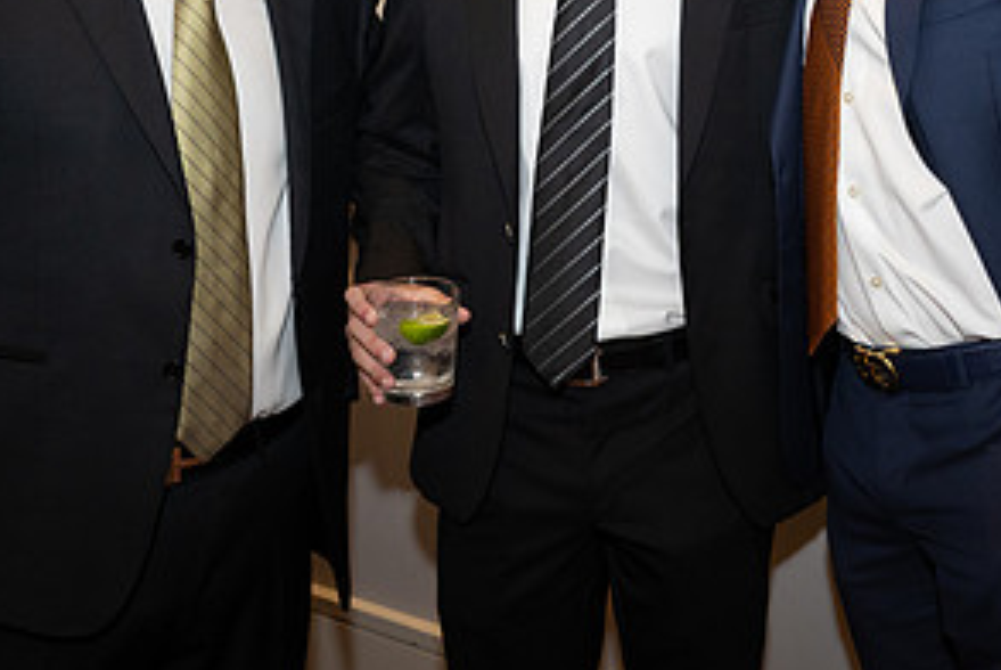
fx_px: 1893
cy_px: 26
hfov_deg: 29.3
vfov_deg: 19.6
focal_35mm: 68
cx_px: 715
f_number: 5.6
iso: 800
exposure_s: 1/100
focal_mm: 29
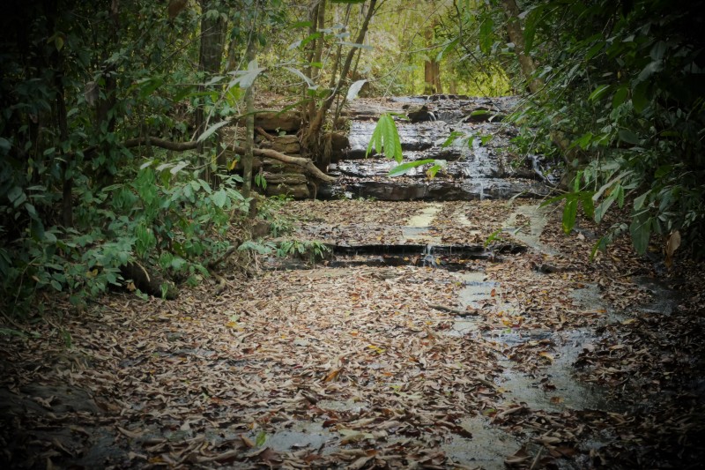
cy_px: 235
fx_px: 1410
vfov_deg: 18.9
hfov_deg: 28.1
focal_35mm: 72
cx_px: 352
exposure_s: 1/30
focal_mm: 26.3
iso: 1600
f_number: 4.7
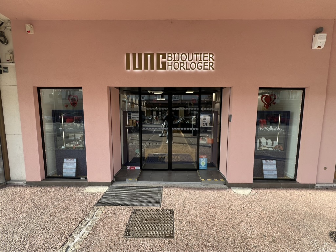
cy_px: 126
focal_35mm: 13
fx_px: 126
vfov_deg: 89.9
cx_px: 168
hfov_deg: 106.2
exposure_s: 1/131
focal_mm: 1.57
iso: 32
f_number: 1.8
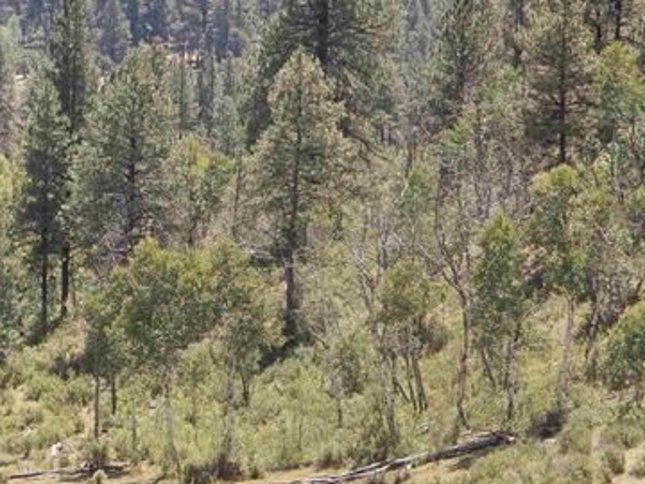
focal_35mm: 199
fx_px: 3708
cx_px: -260
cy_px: 430
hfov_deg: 9.7
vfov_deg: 7.4
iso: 80
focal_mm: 12.5
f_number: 4.5
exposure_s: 1/200
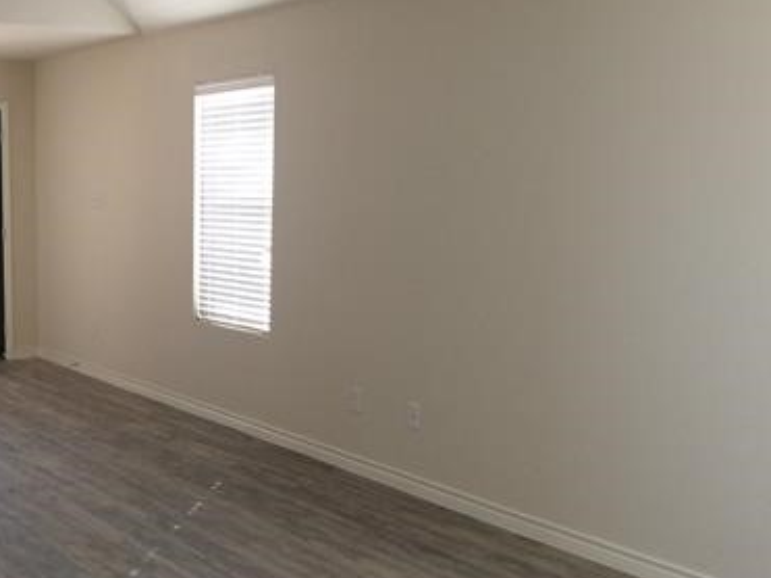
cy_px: 345
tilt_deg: -9.0
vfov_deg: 29.0
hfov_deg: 37.3
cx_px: 191
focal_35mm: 50
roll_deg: -0.2
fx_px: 1113
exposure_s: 1/30
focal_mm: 4.15
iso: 100
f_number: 2.2
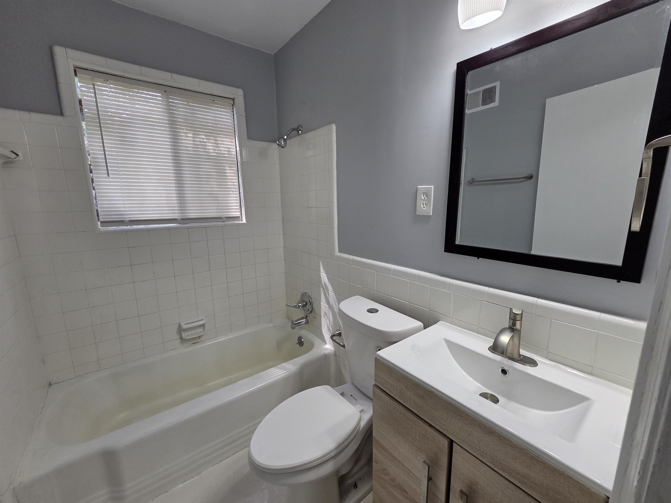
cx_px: 336
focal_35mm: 13
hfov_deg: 106.2
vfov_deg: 89.9
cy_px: 252
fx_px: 252
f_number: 2.2
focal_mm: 2.2
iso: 100
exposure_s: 1/120
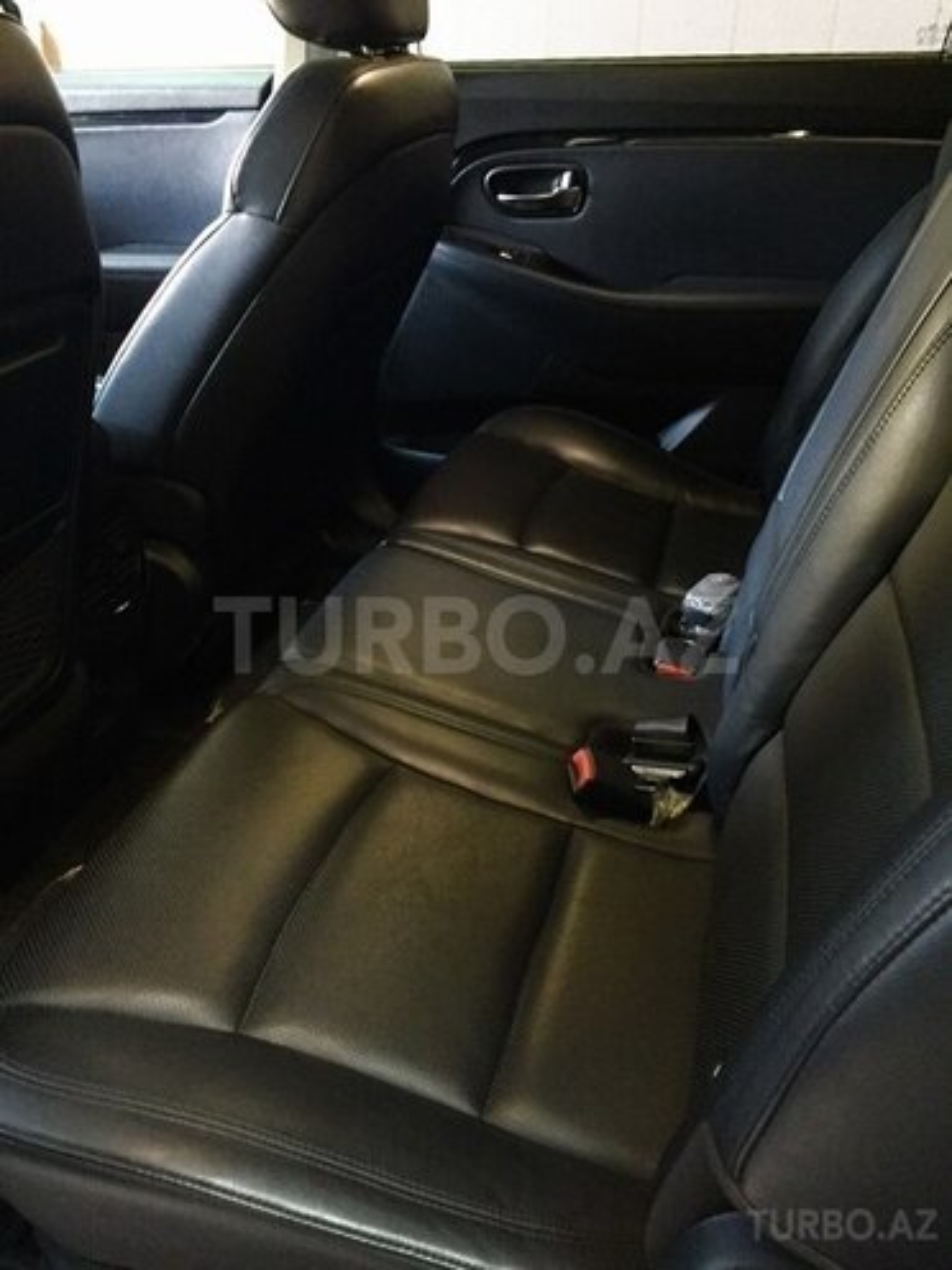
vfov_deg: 61.7
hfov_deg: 48.2
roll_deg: -2.4
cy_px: 635
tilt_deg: -28.7
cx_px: 476
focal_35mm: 29
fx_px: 1063
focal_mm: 4.15
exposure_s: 1/17
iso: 500
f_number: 2.2
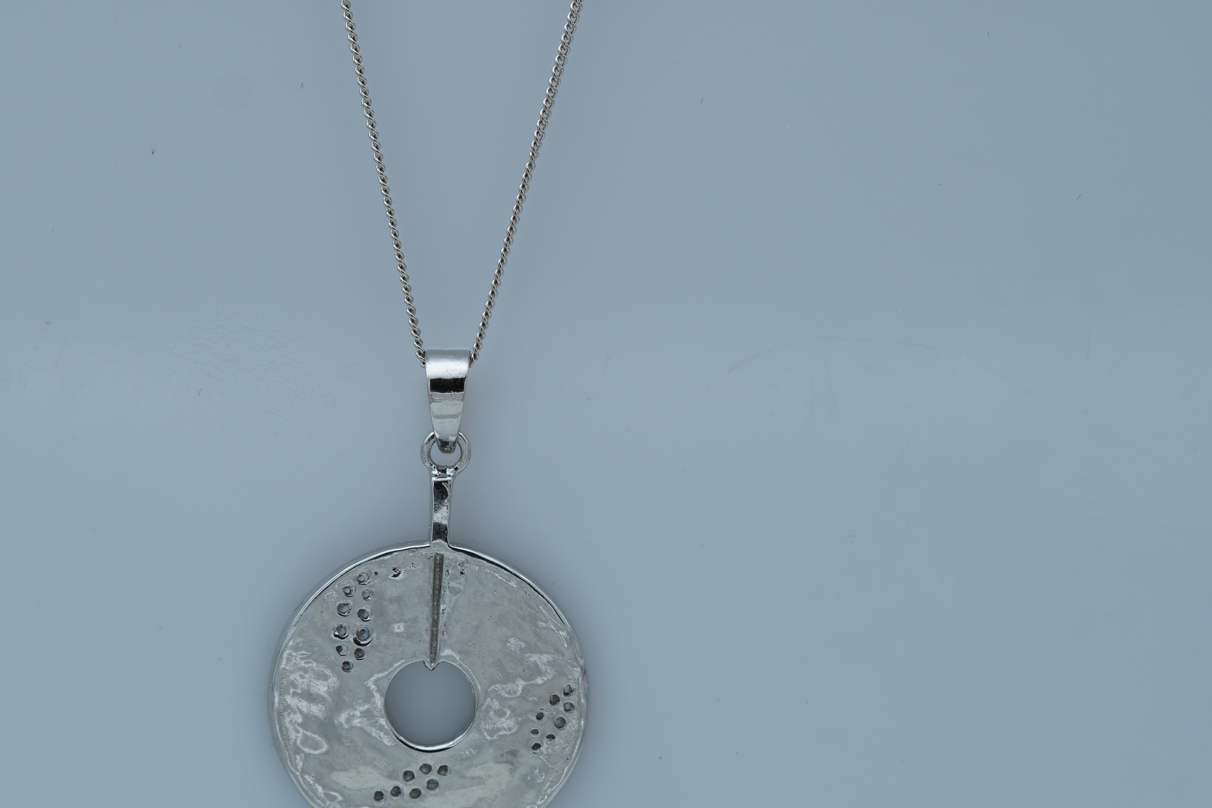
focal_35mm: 172
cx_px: 470
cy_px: 513
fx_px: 5791
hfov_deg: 11.9
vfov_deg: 8.0
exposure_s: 1/80
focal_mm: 90
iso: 160
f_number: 5.6
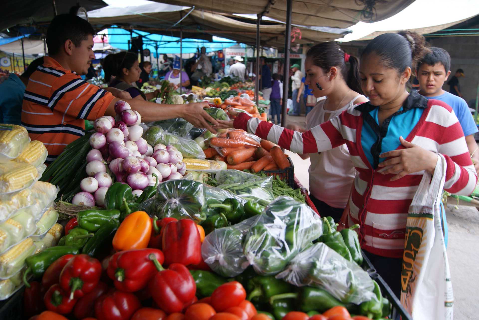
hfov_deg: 57.2
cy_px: 160
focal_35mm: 33
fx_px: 439
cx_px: 240
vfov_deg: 40.0
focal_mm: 22
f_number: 4
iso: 100
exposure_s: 1/125
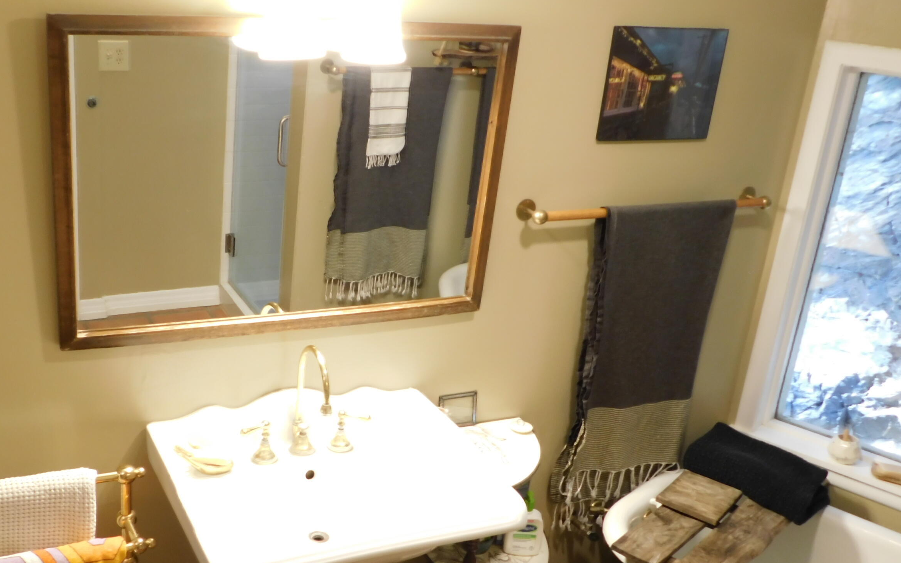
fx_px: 1007
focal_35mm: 41
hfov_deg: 47.7
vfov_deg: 31.1
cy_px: 357
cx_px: 332
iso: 400
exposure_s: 1/20
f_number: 3.2
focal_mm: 5.3
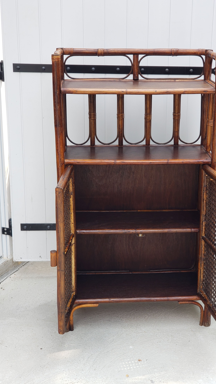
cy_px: 192
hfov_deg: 21.0
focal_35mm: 57
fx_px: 580
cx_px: 141
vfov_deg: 36.6
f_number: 2.4
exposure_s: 1/120
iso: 40
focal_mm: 6
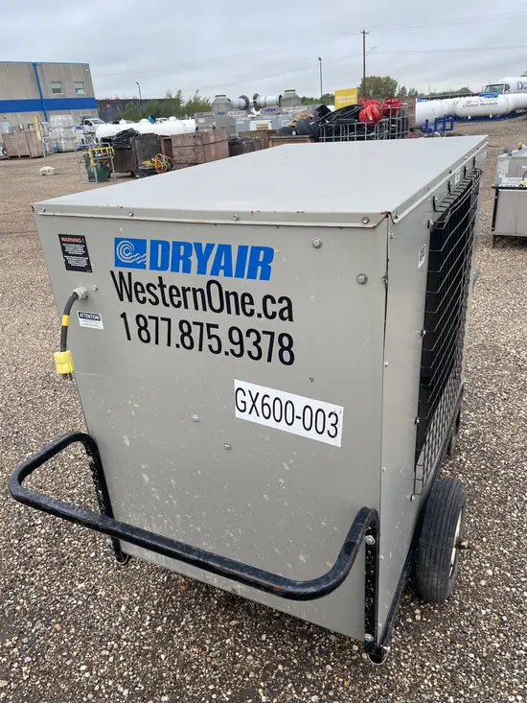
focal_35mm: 26
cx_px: 264
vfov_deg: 67.3
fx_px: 528
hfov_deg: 53.1
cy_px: 352
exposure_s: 1/602
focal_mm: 4.2
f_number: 1.6
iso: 32
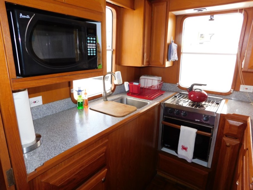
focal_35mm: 23
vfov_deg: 58.9
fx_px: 168
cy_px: 95
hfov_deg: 73.9
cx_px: 126
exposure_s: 1/50
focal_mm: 4
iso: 125
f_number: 3
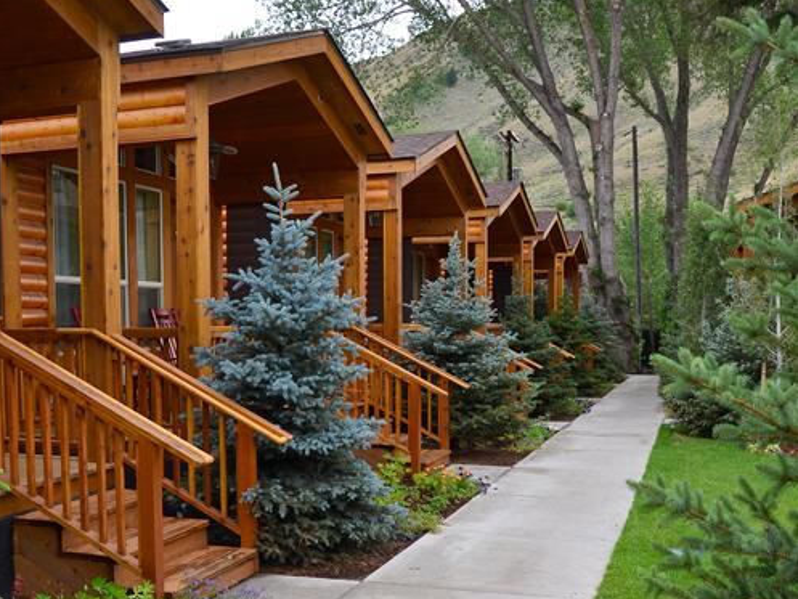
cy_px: 424
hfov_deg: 46.8
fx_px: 922
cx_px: 392
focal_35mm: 40
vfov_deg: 35.4
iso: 200
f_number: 5.6
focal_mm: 18
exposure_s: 1/125
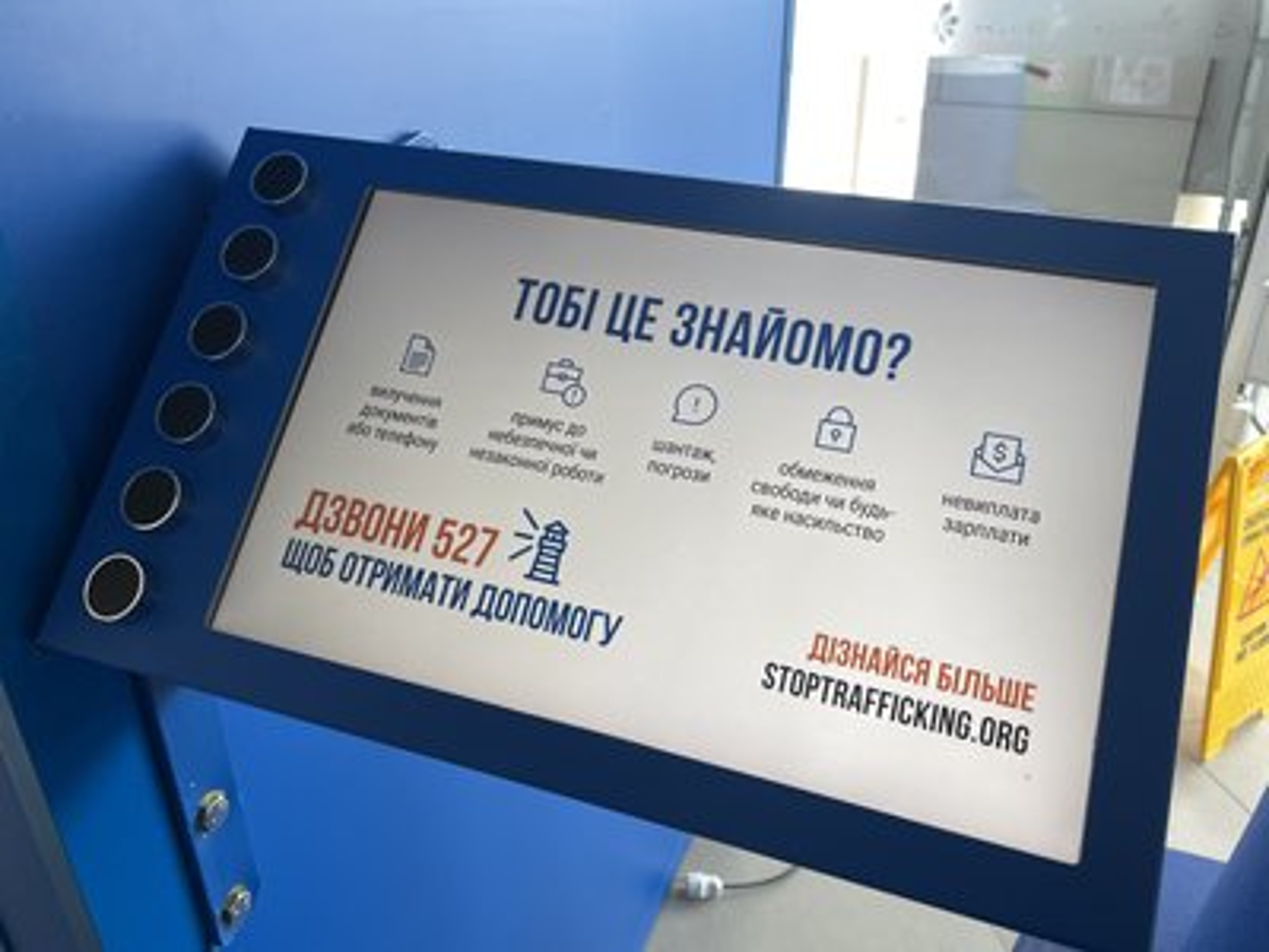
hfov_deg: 67.3
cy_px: 476
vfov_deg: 53.1
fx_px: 953
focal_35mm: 26
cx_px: 634
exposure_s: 1/121
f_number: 1.6
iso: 80
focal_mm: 4.2
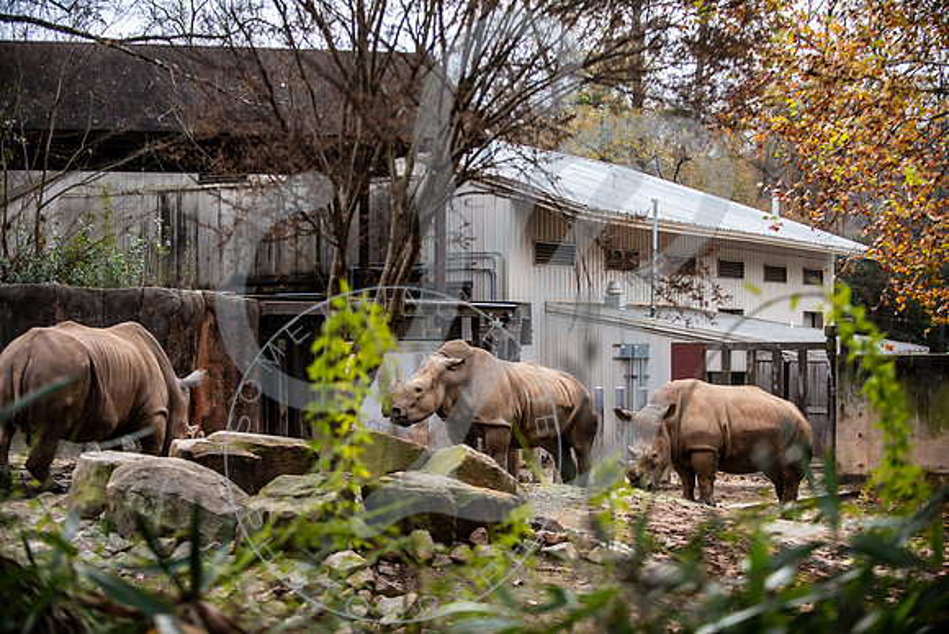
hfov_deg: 28.8
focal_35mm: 70
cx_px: 474
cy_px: 317
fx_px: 1846
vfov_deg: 19.5
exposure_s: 1/250
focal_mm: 70
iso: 100
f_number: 2.8
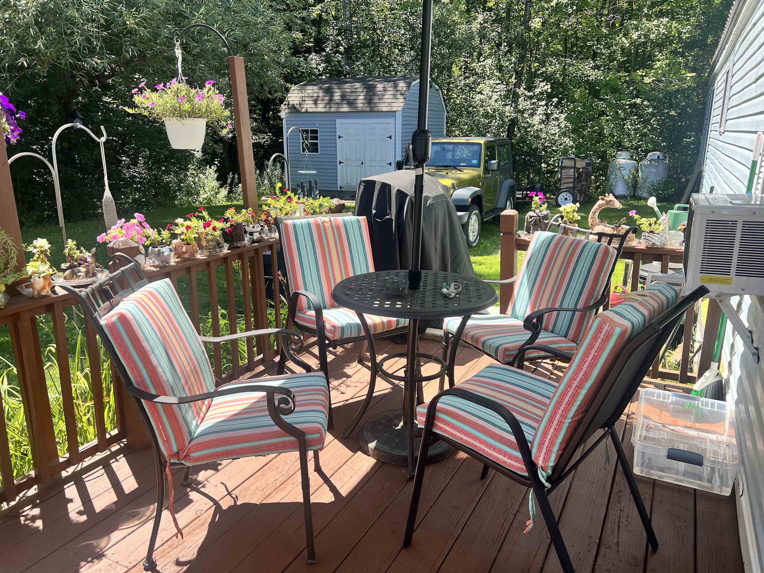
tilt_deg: -16.2
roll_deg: +0.2
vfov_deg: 53.1
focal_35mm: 26
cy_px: 286
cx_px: 382
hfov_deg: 67.3
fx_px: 574
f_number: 1.5
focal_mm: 5.7
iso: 50
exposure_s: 1/873
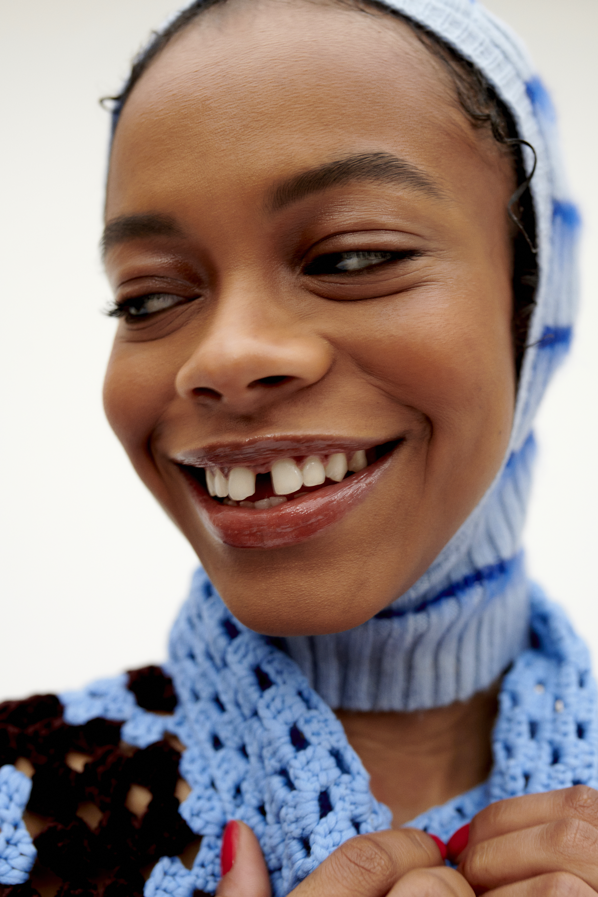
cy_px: 448
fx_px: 872
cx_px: 299
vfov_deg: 54.4
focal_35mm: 35
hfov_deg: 37.9
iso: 400
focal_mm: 35
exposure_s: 1/160
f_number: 4.5
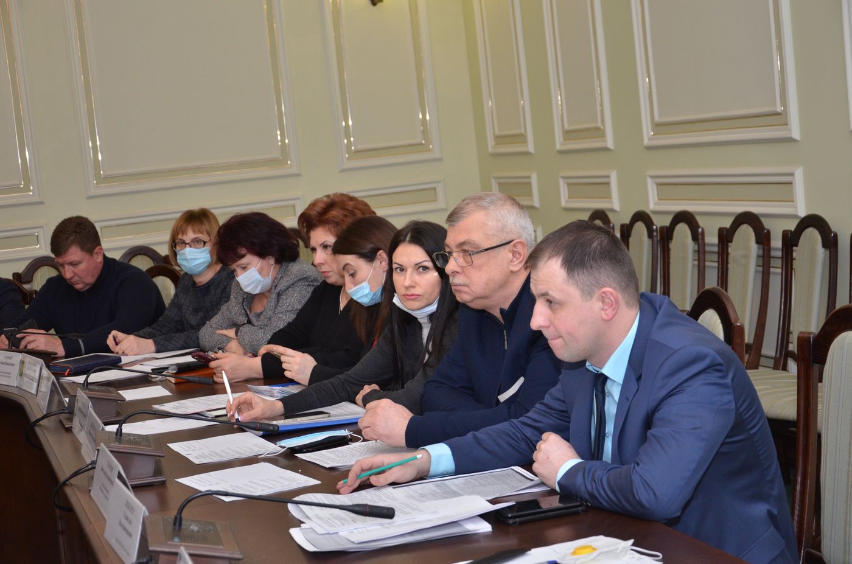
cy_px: 282
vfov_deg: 22.5
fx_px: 1417
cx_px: 426
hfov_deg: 33.5
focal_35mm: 60
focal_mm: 40
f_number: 4.5
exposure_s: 1/250
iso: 800
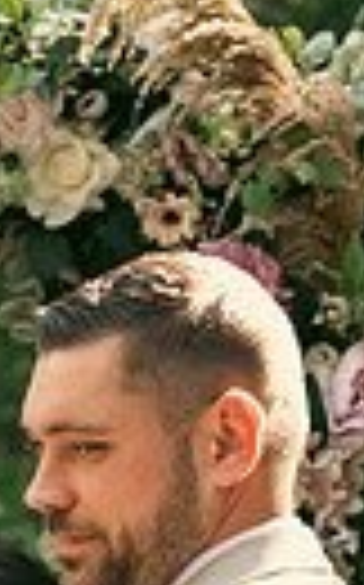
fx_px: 4486
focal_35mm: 282
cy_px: 826
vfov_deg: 7.3
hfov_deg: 4.6
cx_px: -310
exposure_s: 1/160
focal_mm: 62
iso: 320
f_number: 3.5
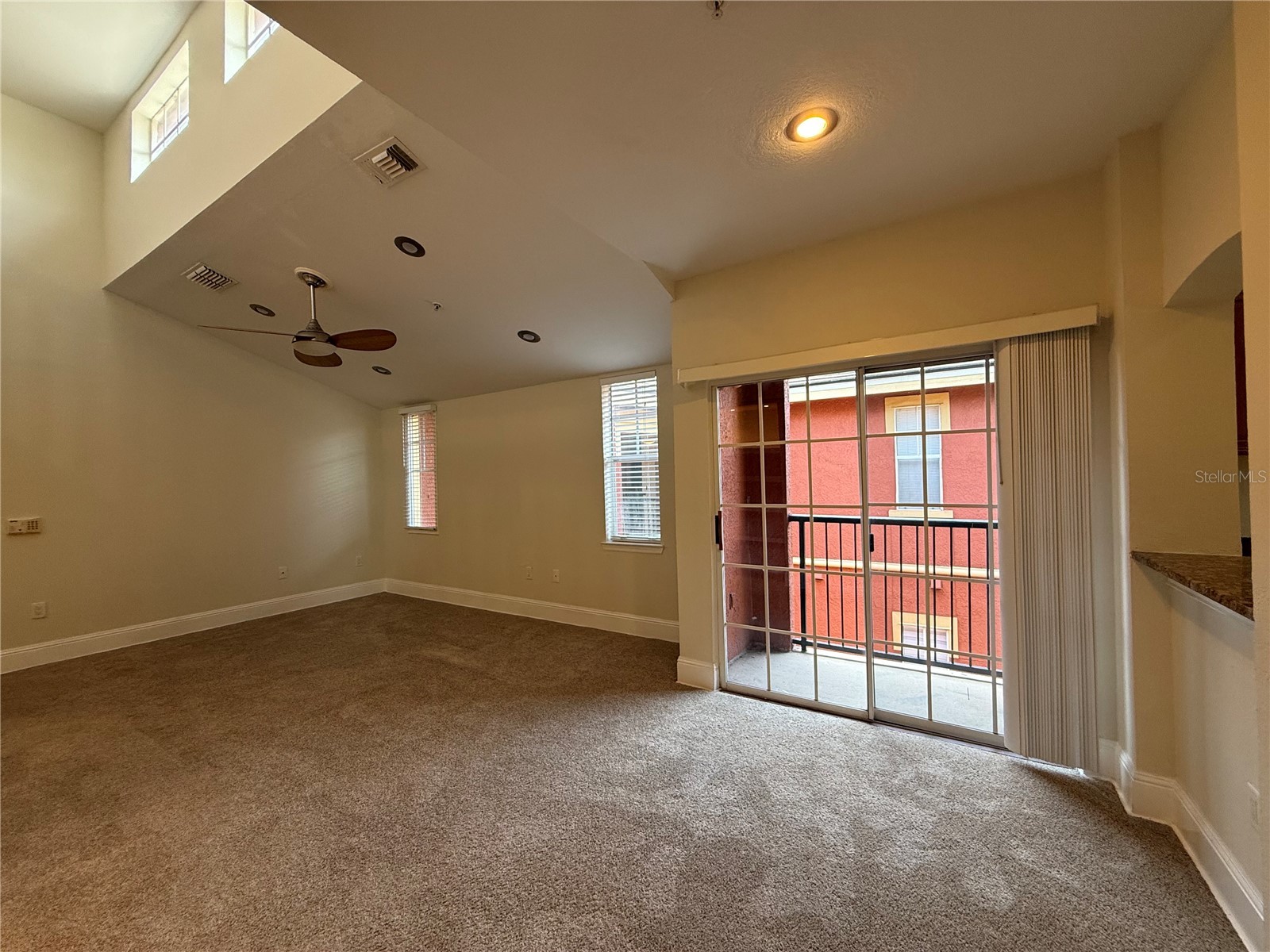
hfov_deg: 102.1
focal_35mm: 14
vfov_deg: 85.7
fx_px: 514
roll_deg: +1.2
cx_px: 635
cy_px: 476
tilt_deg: -0.2
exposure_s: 1/120
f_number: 2.2
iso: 160
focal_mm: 2.22
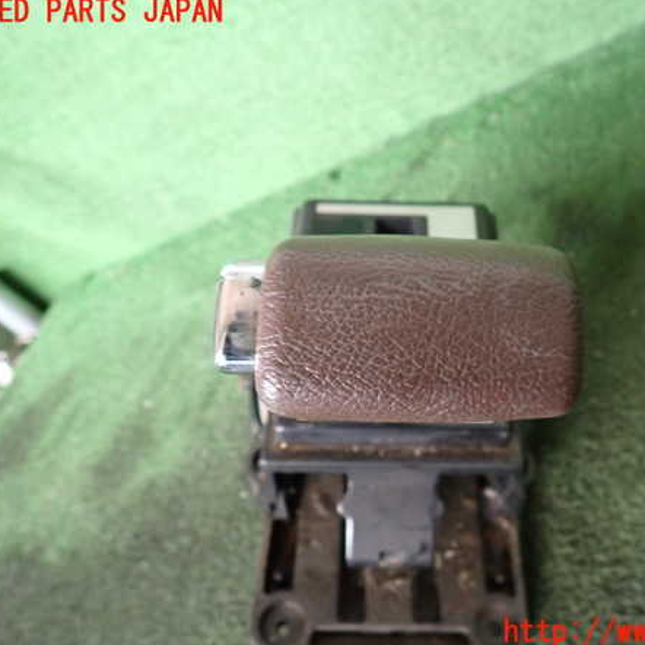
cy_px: 322
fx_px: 632
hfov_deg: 53.6
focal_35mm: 30
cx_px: 395
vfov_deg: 54.0
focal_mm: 4.5
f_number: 2
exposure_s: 1/30
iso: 500
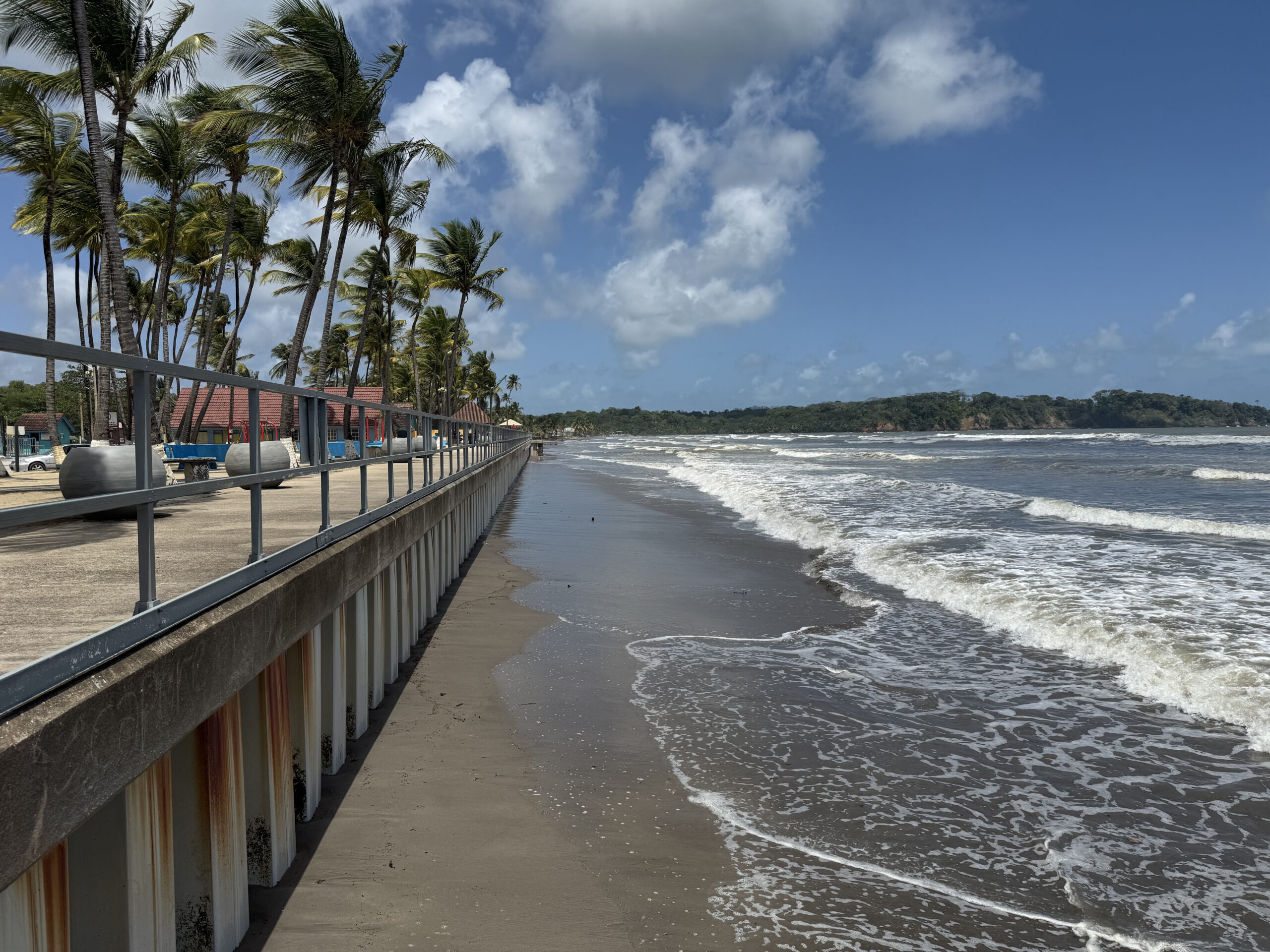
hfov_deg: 71.6
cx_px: 635
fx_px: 881
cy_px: 476
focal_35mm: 24
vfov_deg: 56.8
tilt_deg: -3.2
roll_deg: +1.5
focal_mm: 6.76
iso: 80
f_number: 1.78
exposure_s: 1/8130
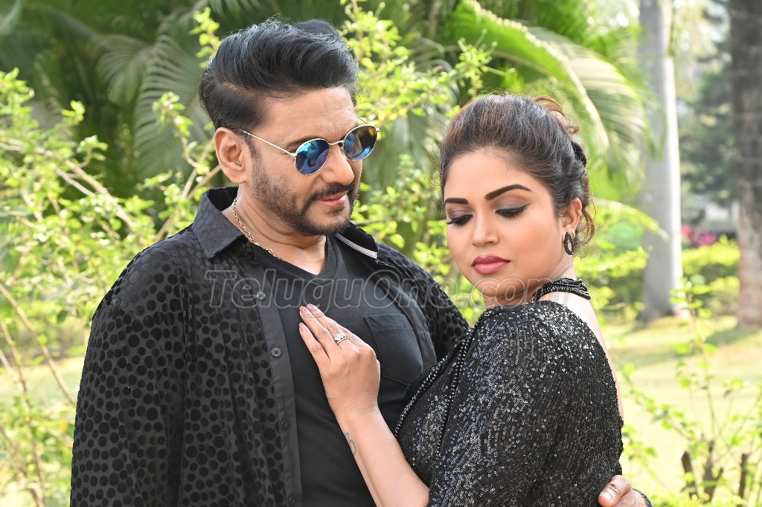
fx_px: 2370
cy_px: 254
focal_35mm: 112
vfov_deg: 12.2
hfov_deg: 18.3
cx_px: 381
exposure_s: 1/250
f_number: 7.1
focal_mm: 75
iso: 640
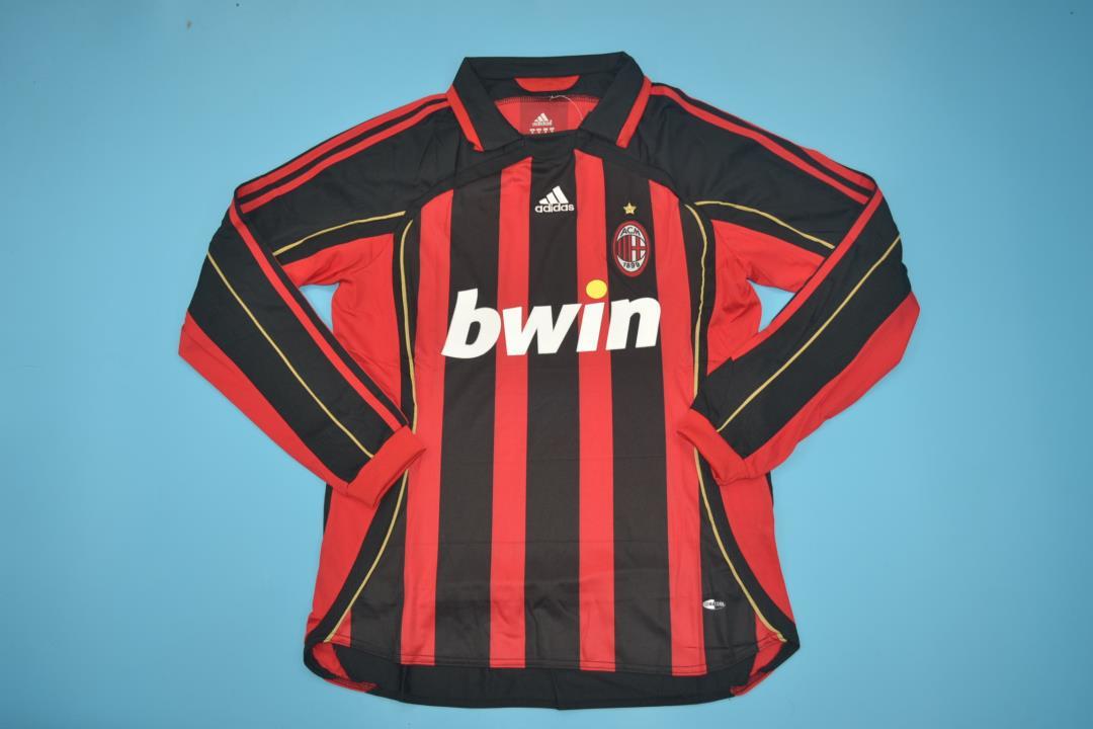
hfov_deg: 67.4
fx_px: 820
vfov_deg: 47.9
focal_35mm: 27
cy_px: 364
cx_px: 546
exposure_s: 1/200
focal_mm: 18
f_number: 3.5
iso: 200
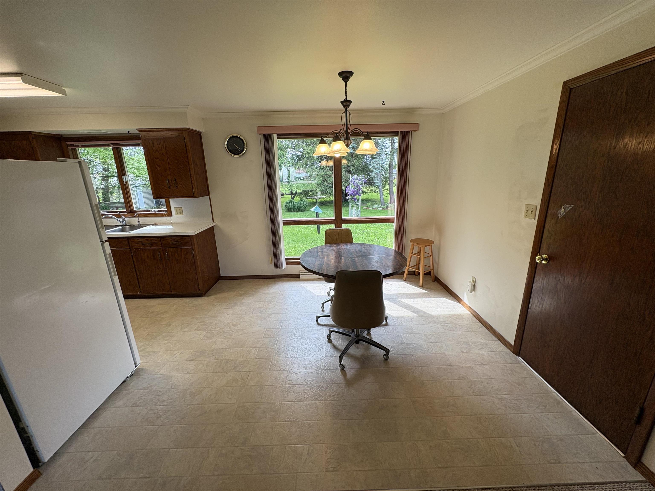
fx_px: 265
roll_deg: +2.0
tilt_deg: -15.3
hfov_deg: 102.1
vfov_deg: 85.7
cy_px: 246
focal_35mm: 14
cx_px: 328
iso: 50
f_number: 2.2
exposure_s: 1/120
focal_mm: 2.22
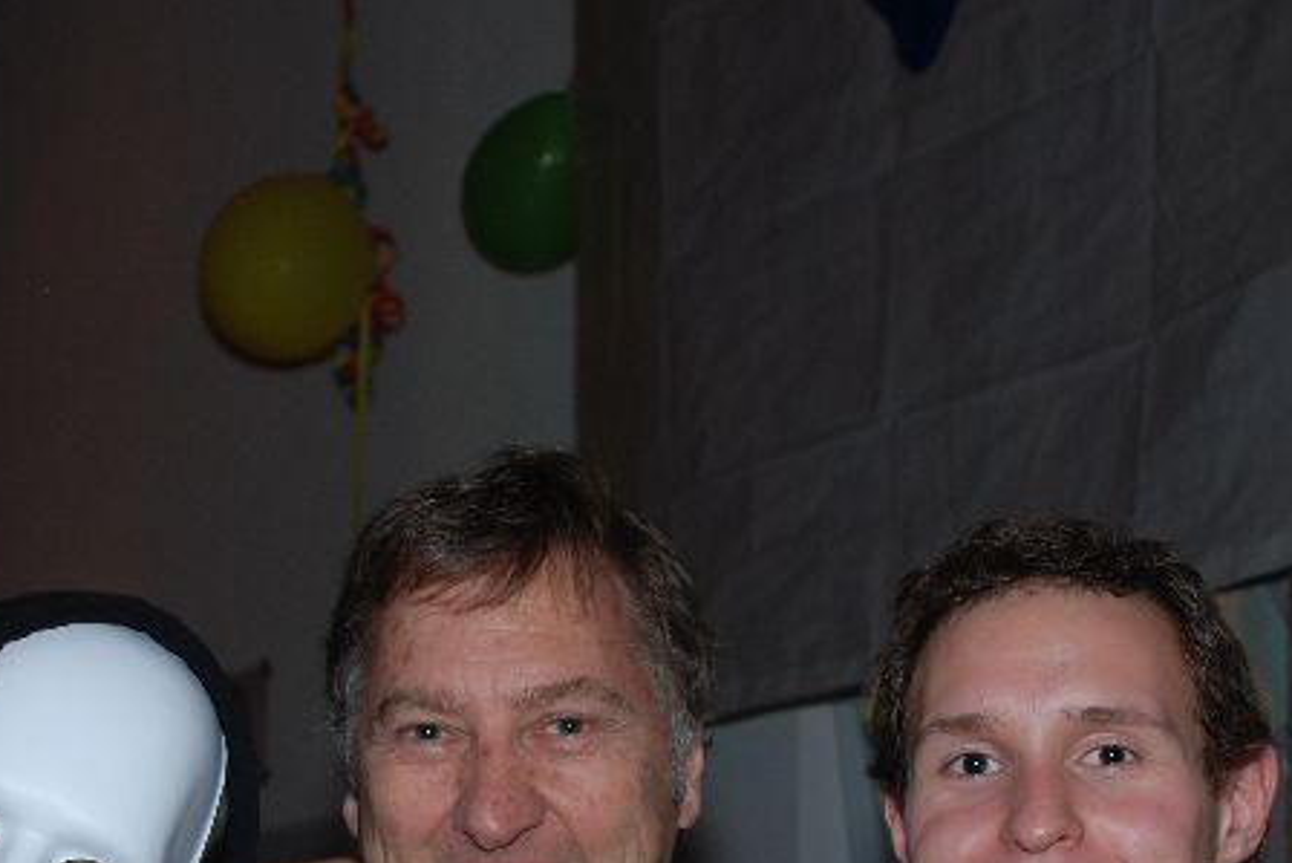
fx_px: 3446
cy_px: 824
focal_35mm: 96
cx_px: 418
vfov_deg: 14.1
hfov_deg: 21.1
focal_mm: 28
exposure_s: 1/60
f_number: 4
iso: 200
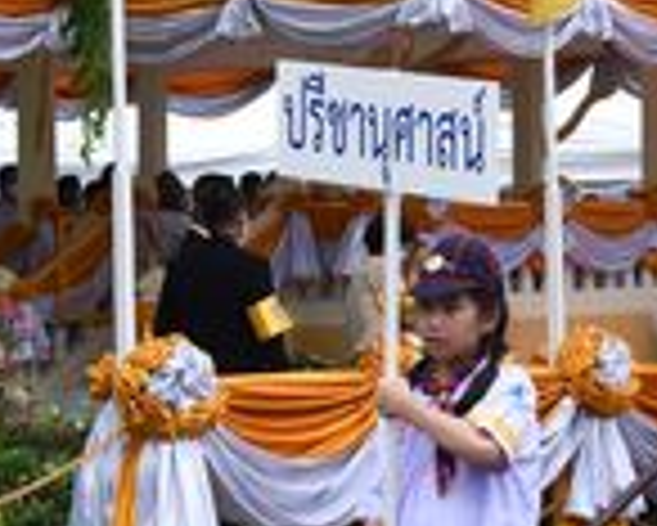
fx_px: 3502
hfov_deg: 10.5
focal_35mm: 180
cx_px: 882
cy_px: 236
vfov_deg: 8.6
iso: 2000
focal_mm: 70
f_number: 8
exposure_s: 1/400
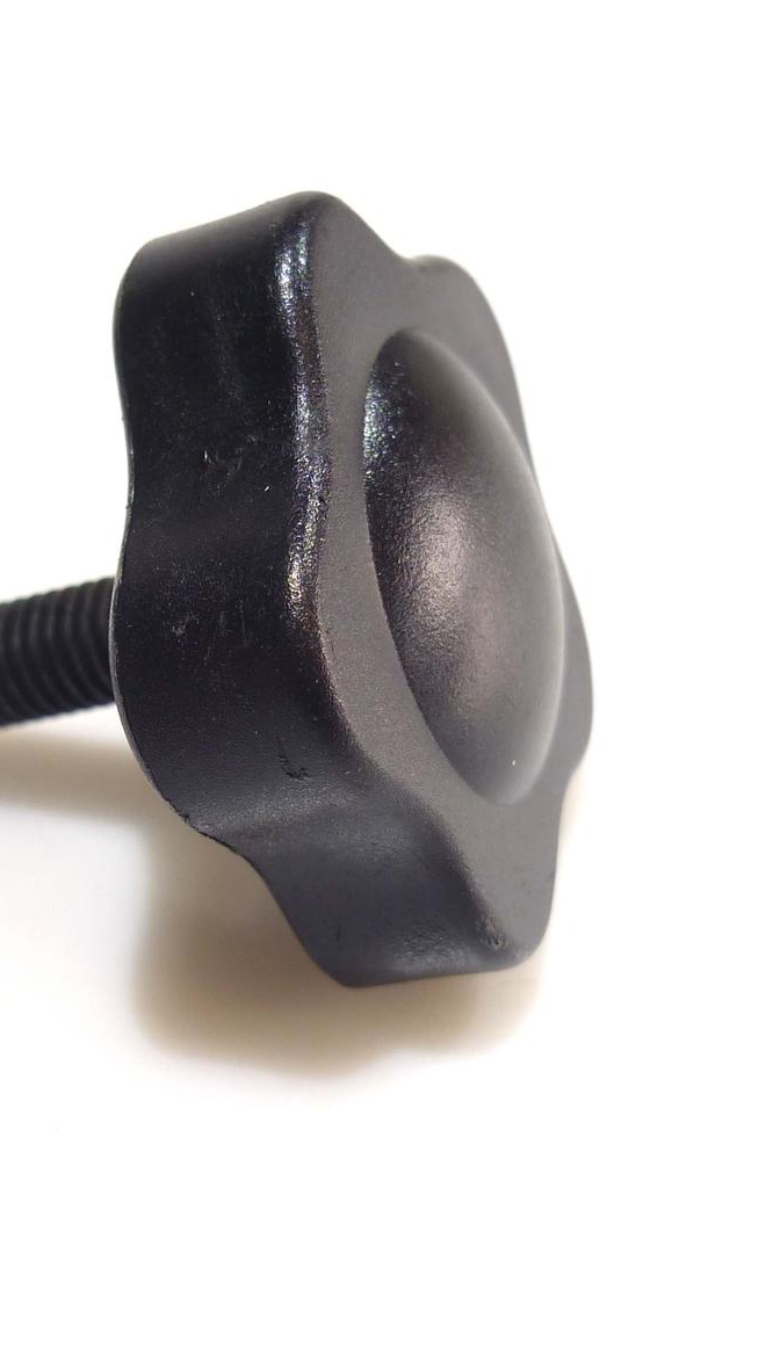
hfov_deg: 24.2
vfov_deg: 42.1
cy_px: 686
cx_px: 198
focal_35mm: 49
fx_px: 1770
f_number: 2.8
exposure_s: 1/60
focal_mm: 5.5
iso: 80
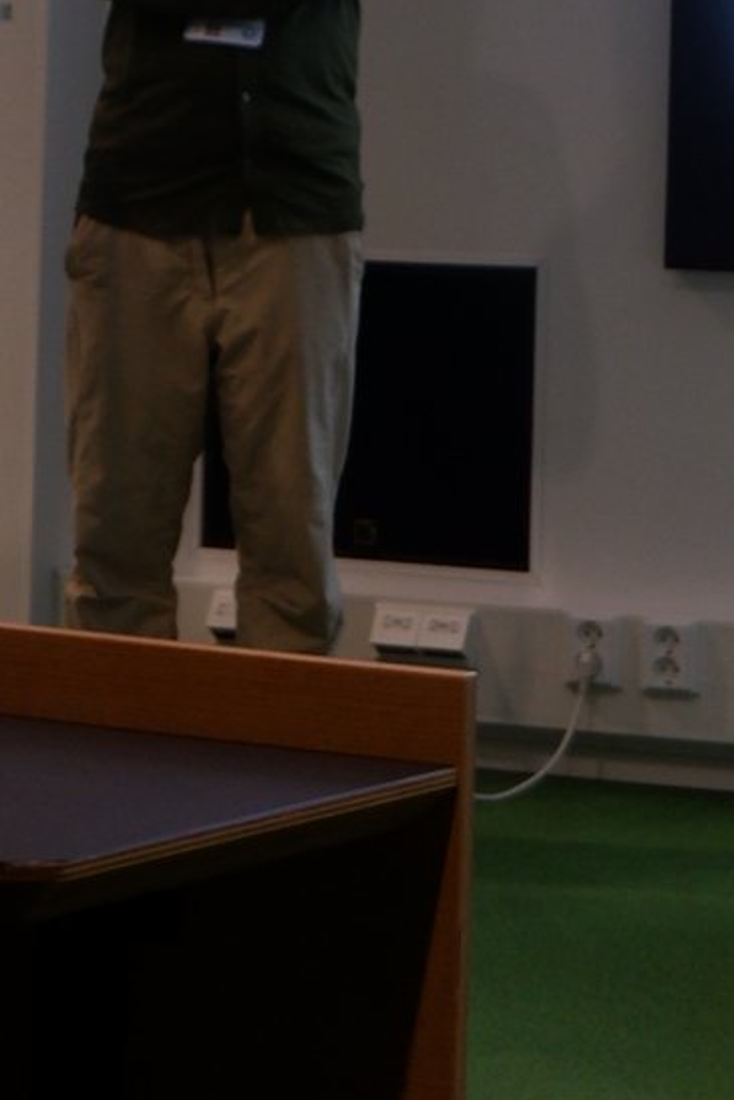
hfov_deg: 9.1
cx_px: 217
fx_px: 4584
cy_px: -131
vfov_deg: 13.4
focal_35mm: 150
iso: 640
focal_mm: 27.1
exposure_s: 1/60
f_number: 4.4
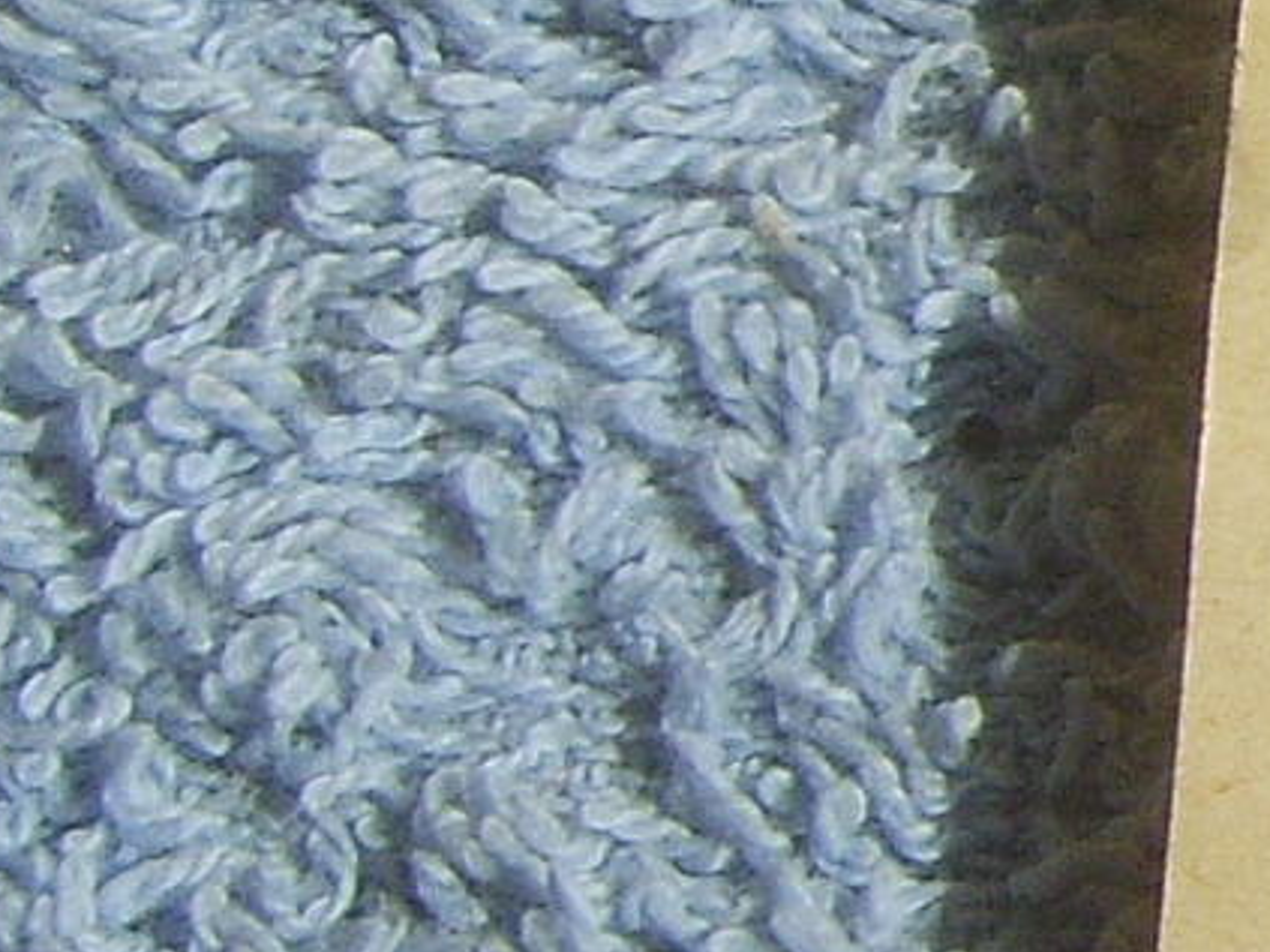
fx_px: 8546
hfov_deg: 7.9
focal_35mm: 233
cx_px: 3035
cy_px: 177
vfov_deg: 6.4
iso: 50
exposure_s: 1/640
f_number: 6.4
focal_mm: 7.8
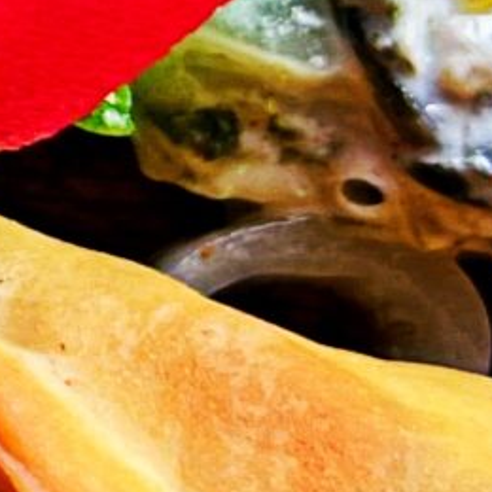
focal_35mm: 226
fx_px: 3634
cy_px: -356
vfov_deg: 7.5
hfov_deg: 6.9
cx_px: -1056
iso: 64
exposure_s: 1/121
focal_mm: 5.7
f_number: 1.5
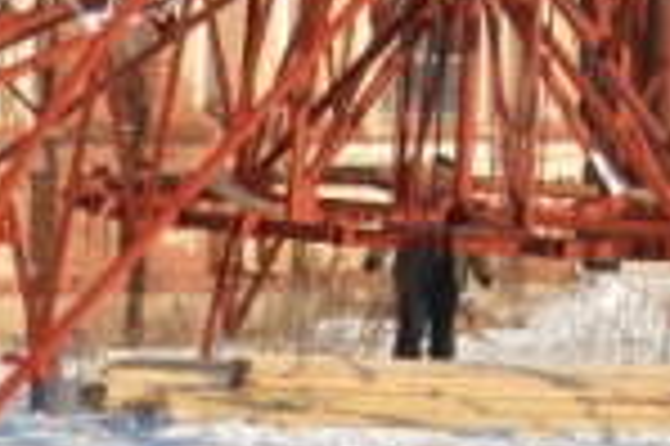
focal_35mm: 268
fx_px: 4982
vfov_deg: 5.0
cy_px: -378
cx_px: 863
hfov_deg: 7.6
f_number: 9
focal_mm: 26
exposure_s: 1/320
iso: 100
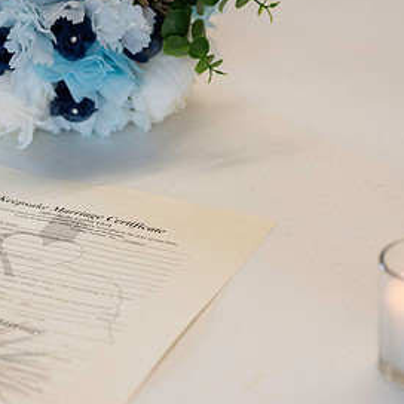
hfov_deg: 11.3
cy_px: 277
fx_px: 2033
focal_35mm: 154
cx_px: 95
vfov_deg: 11.3
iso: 640
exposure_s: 1/125
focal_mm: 85
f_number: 3.5
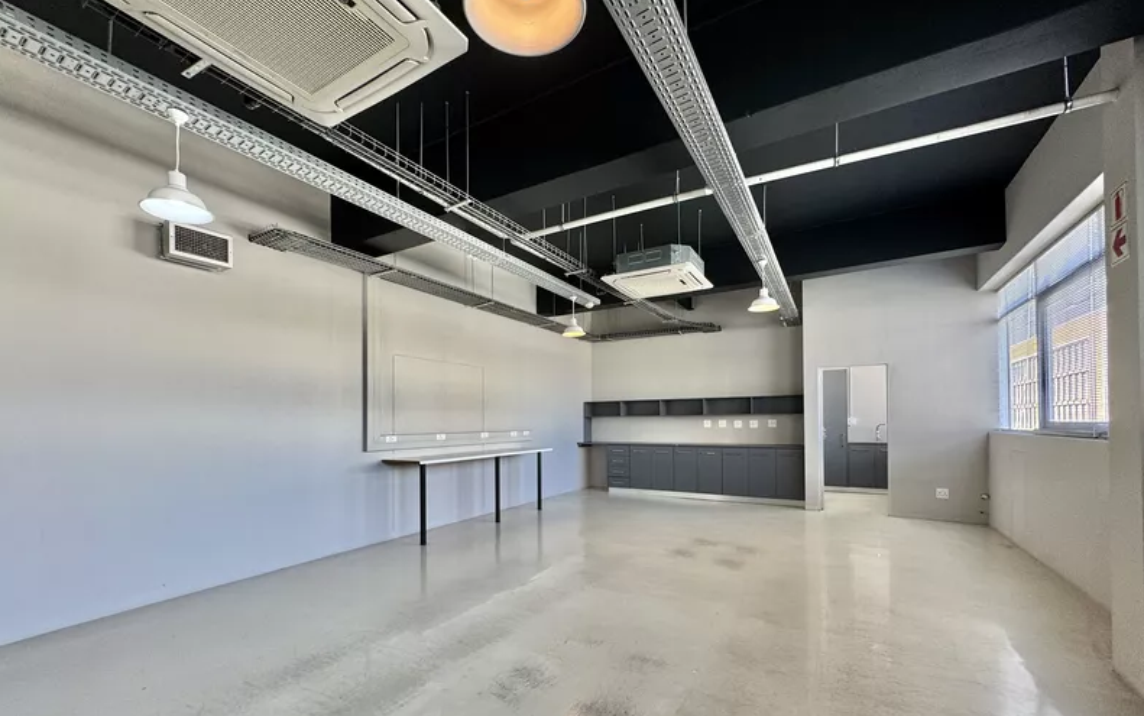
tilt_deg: -0.9
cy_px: 419
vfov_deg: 74.2
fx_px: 468
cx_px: 570
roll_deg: +0.5
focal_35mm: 15
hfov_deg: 101.4
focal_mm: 2.22
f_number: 2.2
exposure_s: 1/100
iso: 100
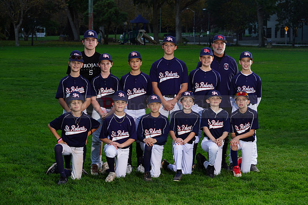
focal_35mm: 100
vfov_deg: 13.7
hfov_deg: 20.4
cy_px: 102
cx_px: 154
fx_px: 856
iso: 320
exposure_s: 1/25
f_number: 10
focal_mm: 100
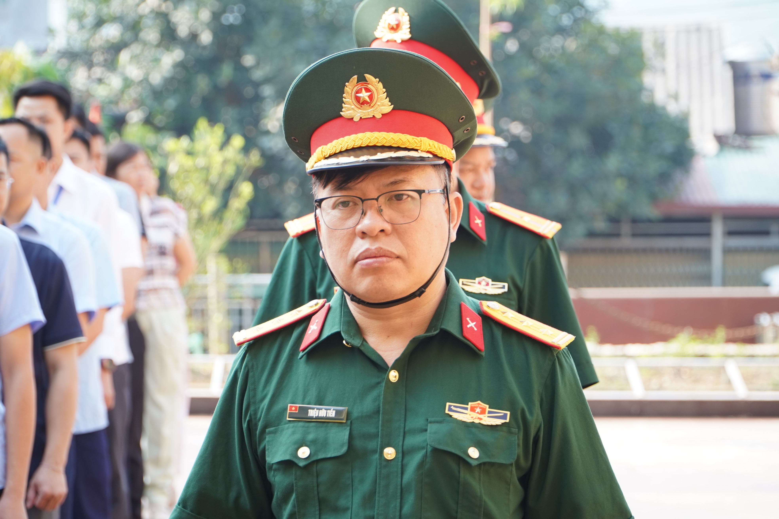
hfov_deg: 17.5
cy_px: 260
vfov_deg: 11.7
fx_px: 2532
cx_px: 390
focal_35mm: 117
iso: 250
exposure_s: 1/200
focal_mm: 78
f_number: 4.5
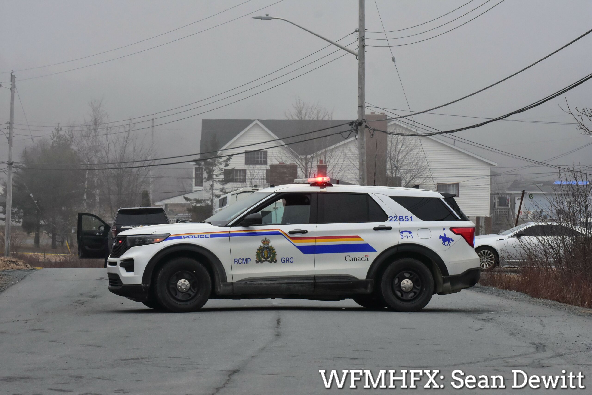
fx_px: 2713
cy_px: 198
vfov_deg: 8.3
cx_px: 296
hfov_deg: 12.5
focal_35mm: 165
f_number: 8
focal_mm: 110
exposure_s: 1/2000
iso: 2000
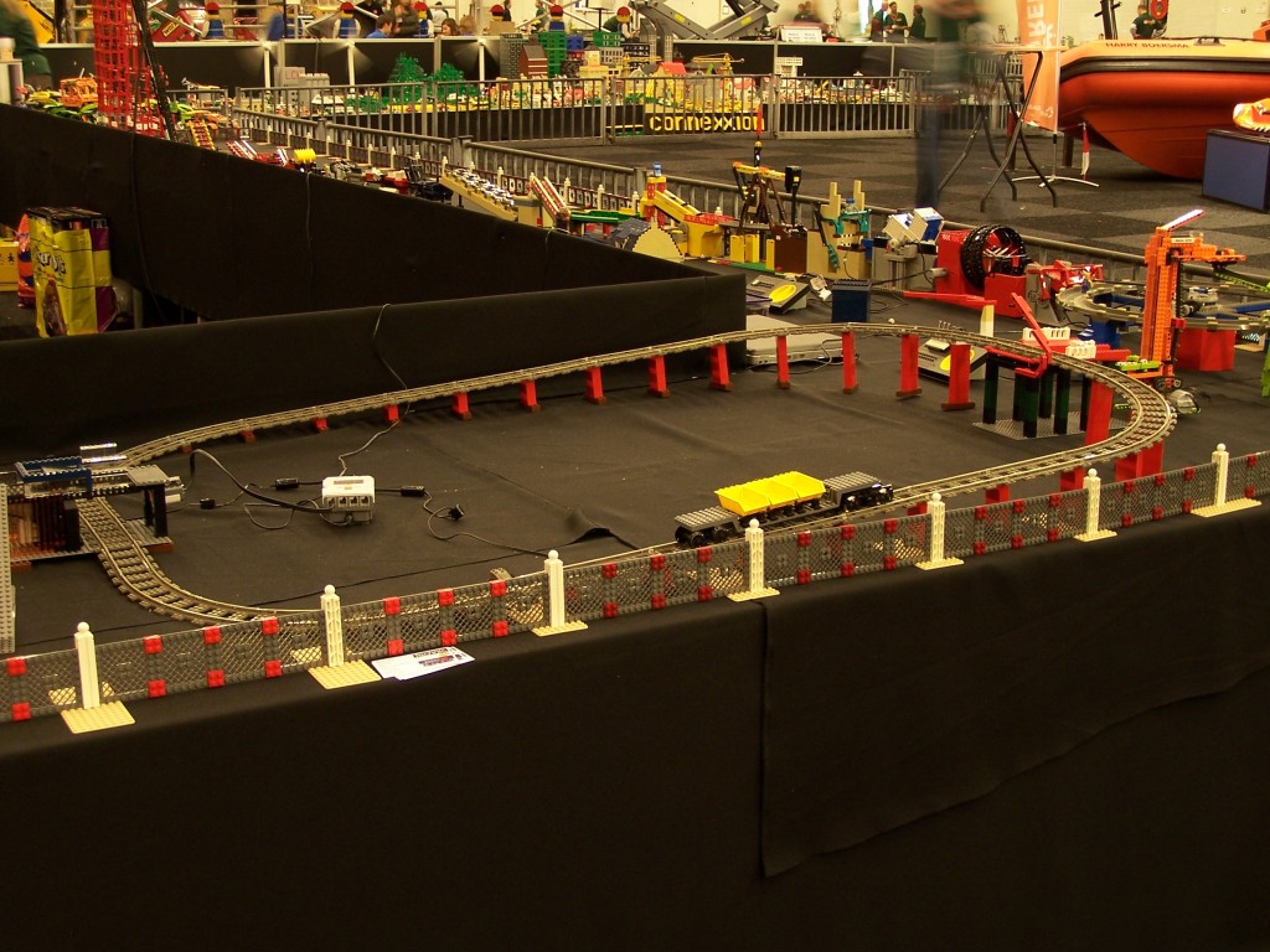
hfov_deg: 37.5
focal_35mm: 51
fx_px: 1871
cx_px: 635
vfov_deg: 28.6
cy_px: 476
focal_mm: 8.5
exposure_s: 1/2
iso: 80
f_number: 3
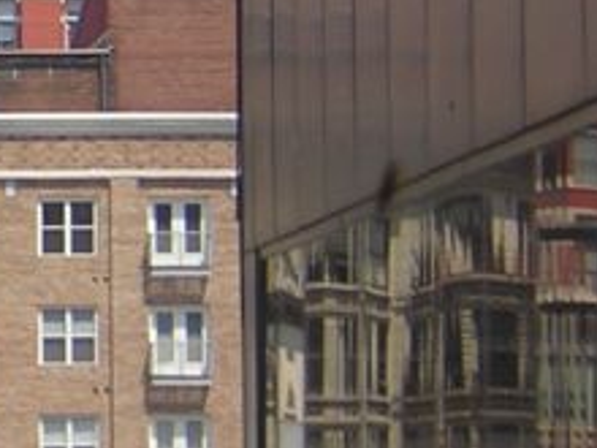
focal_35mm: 294
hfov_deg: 6.6
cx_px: -429
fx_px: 5070
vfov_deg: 5.0
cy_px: -62
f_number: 4
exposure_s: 1/195
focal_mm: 10.6
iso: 100
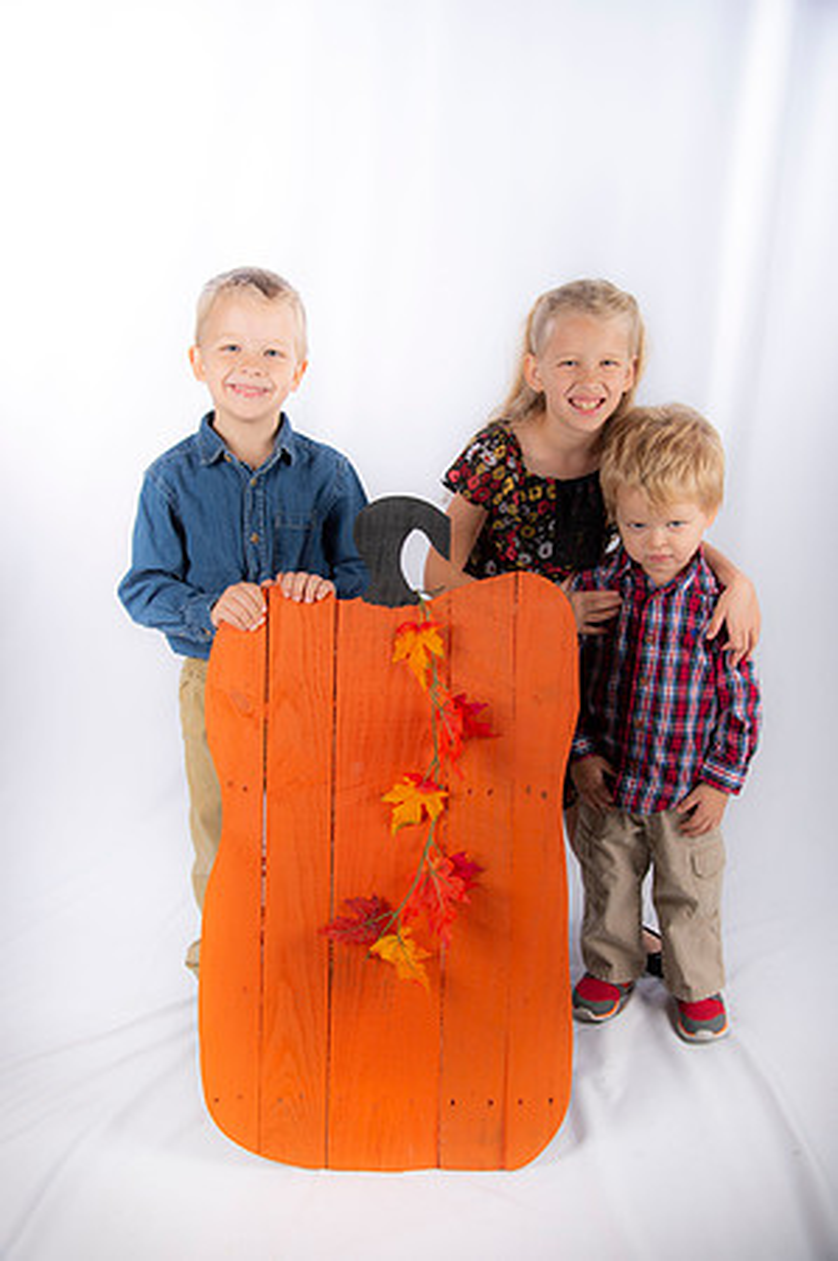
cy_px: 630
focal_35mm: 35
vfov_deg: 54.5
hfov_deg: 37.8
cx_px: 419
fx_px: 1225
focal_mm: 35
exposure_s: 1/200
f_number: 5.6
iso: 100
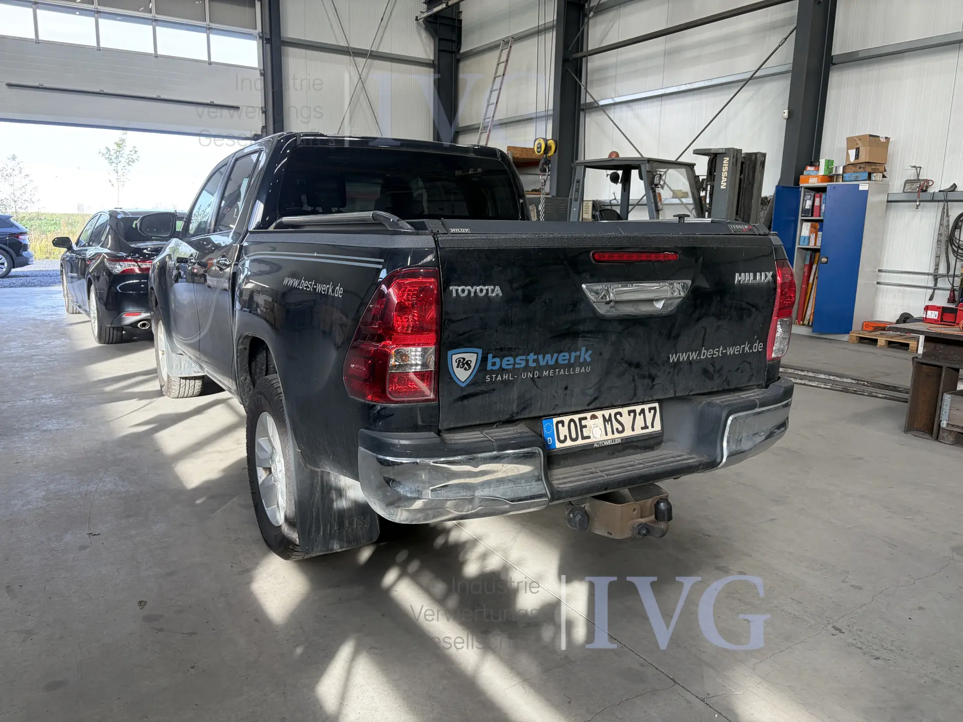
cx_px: 482
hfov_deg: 67.3
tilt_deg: -10.1
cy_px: 361
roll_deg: -0.8
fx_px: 723
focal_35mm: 26
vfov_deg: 53.1
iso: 64
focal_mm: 5.96
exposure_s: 1/100
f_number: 1.6
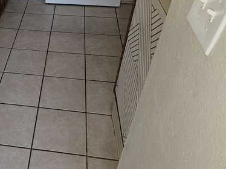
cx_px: 26
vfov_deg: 34.5
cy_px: 48
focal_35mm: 41
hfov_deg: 42.4
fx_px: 268
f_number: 1.7
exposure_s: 1/30
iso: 100
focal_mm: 6.3
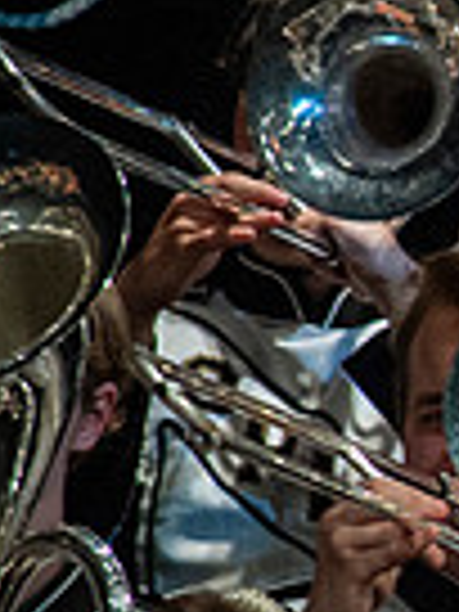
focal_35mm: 2467
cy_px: 418
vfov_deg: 0.8
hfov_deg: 0.6
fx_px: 43616
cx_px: 1206
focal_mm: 600
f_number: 5.6
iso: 5000
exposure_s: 1/400
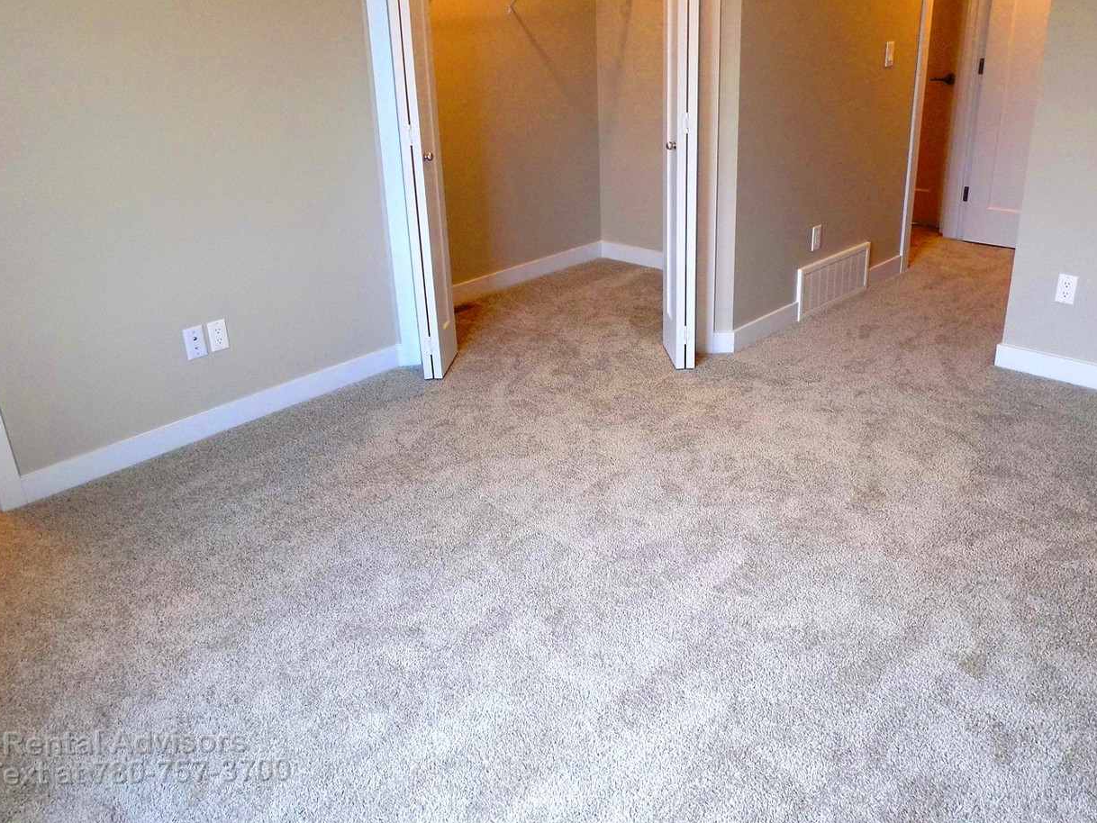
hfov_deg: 61.6
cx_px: 554
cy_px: 358
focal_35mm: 29
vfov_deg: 48.1
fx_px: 919
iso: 140
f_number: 3.1
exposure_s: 1/30
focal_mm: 4
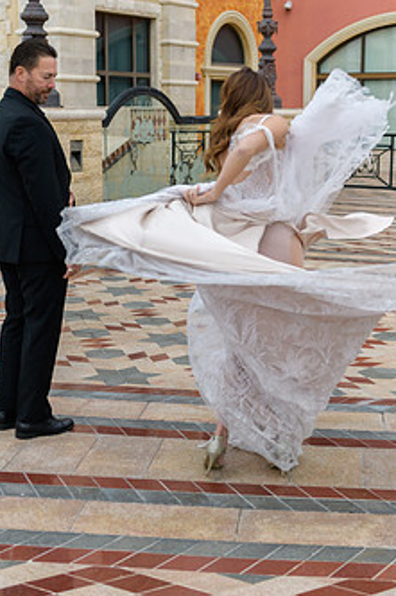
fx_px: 941
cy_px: 302
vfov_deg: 35.1
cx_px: 217
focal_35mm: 57
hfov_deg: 23.7
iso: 400
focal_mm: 42
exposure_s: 1/3200
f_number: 2.8
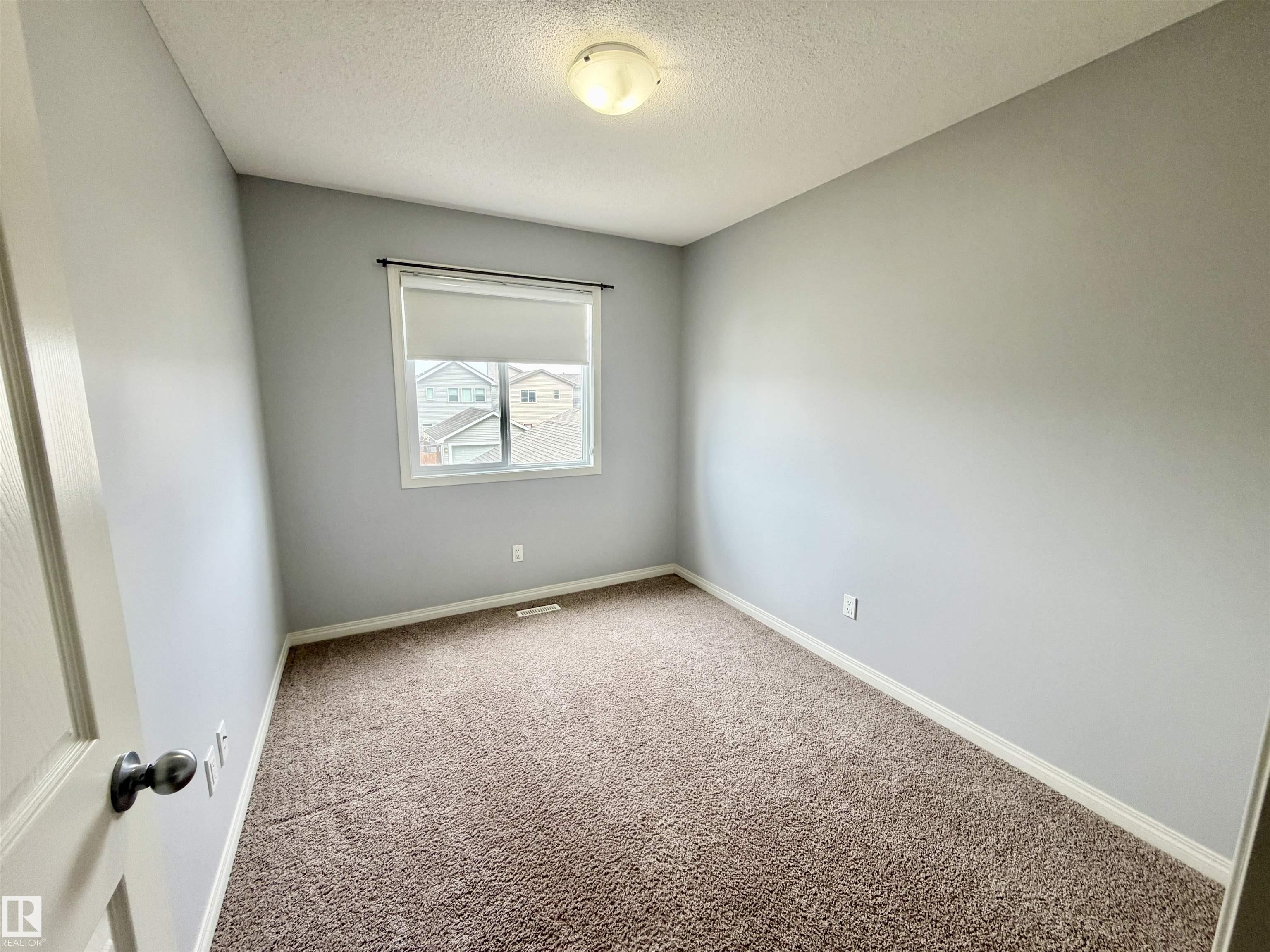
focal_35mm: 14
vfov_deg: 85.7
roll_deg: -1.3
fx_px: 514
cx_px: 635
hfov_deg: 102.1
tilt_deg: -8.9
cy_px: 476
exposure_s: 1/120
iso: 125
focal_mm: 2.22
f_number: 2.2
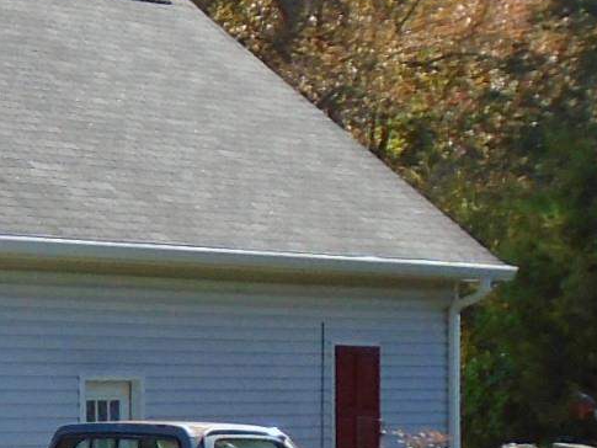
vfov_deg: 10.6
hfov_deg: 12.9
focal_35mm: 139
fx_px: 2398
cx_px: -475
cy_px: 410
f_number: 3.2
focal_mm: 4.6
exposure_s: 1/800
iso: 100
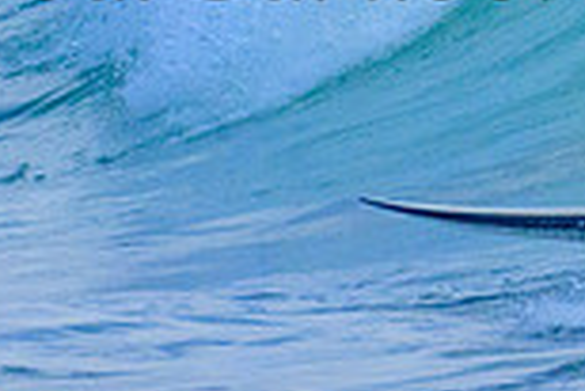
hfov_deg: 0.5
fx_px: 67061
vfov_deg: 0.3
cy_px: -143
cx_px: 649
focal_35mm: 4123
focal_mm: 800
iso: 2200
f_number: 13
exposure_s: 1/2000
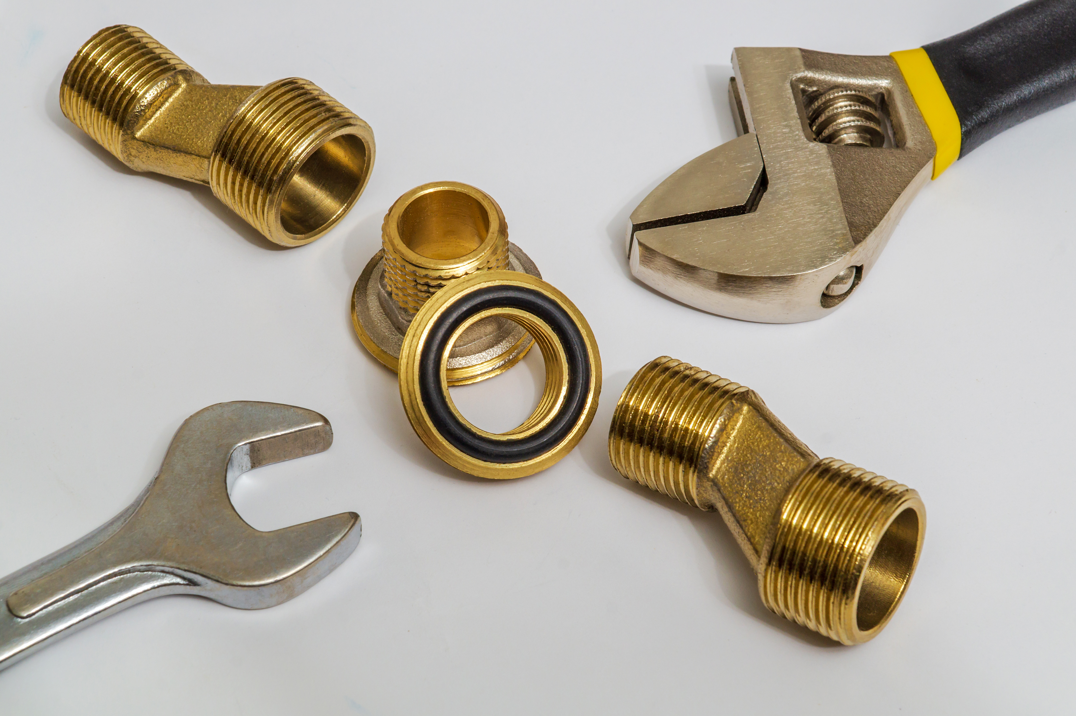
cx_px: 538
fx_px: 2689
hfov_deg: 22.6
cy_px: 358
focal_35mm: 90
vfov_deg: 15.2
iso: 100
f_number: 14
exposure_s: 2.5
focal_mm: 60
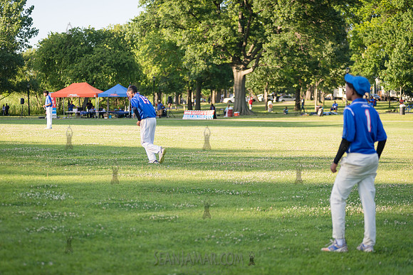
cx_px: 206
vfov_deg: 13.7
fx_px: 1147
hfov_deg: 20.4
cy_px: 138
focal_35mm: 100
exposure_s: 1/2000
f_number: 2.8
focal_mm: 100
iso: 400
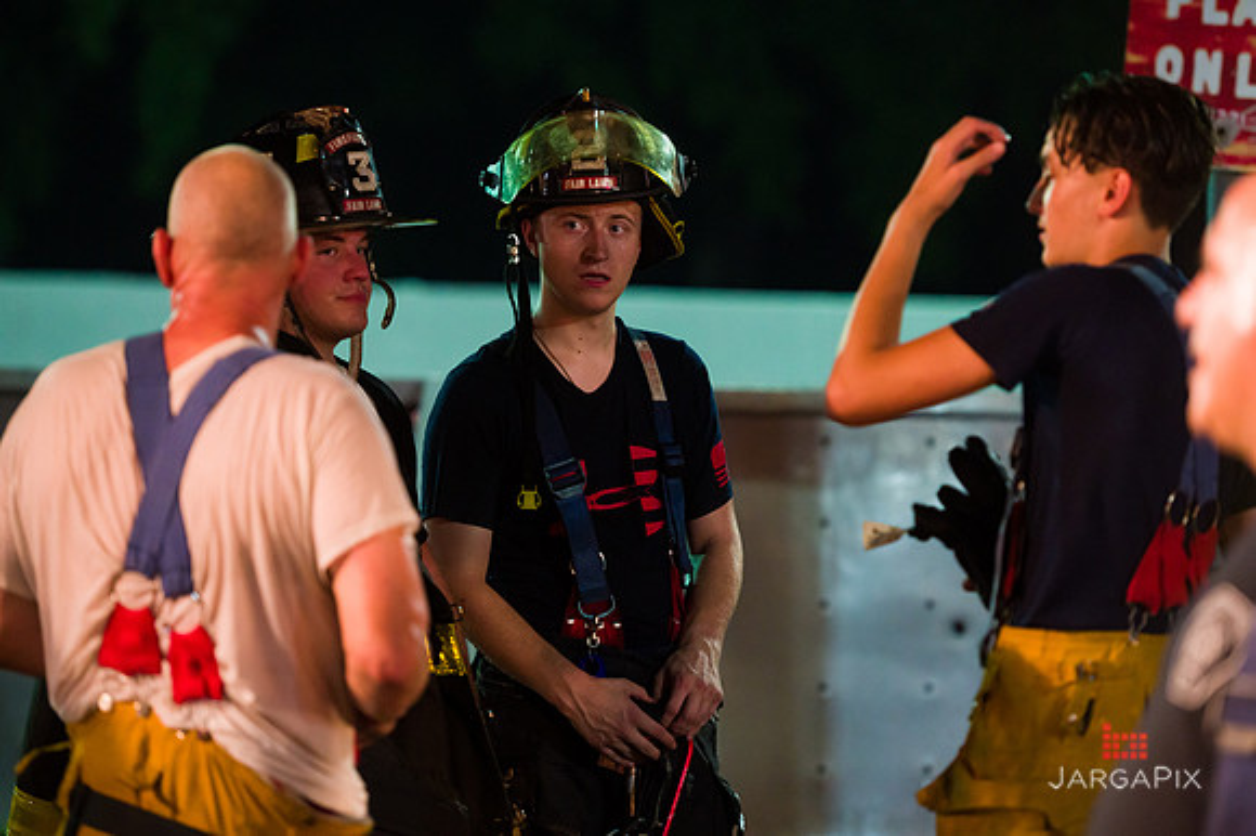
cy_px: 418
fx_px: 5404
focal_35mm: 155
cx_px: 628
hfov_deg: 13.3
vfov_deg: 8.8
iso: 3200
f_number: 3.2
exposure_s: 1/200
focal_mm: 155
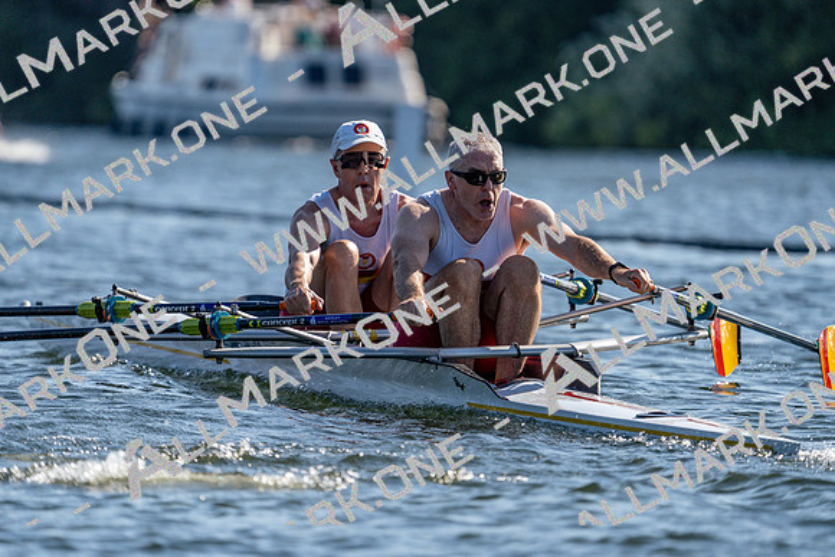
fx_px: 11251
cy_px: 278
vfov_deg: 2.8
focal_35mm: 485
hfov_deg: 4.3
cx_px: 418
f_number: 6.3
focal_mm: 485
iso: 250
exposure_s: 1/1600
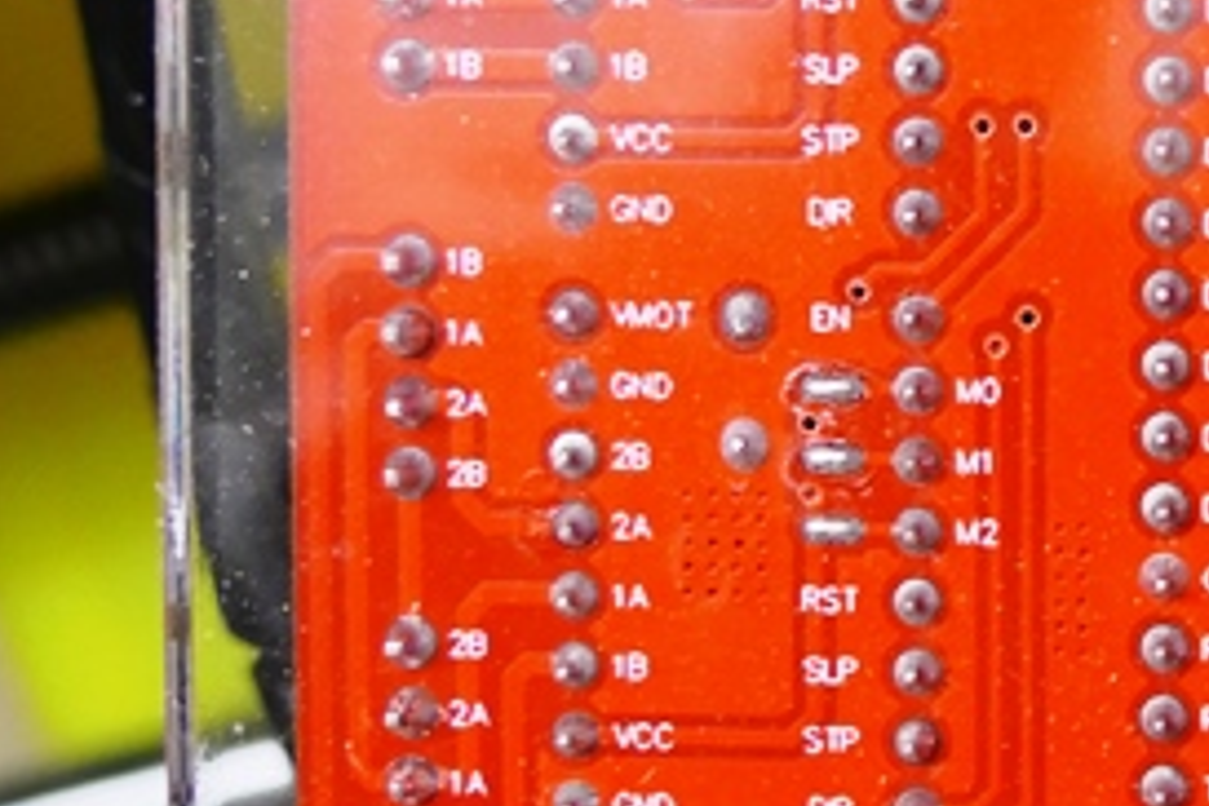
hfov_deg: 15.6
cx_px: 1714
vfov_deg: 11.1
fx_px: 4130
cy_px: 476
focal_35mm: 123
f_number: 3.2
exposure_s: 1/80
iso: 800
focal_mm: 15.26
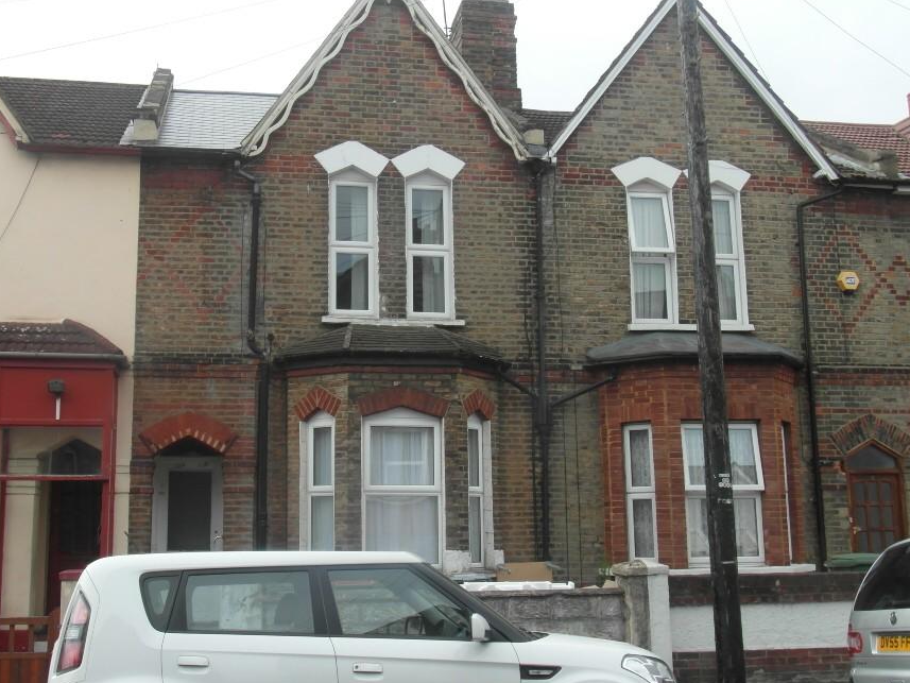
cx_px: 383
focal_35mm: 49
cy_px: 347
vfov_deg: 29.7
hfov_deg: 38.8
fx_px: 1288
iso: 80
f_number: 5
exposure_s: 1/180
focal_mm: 6.8
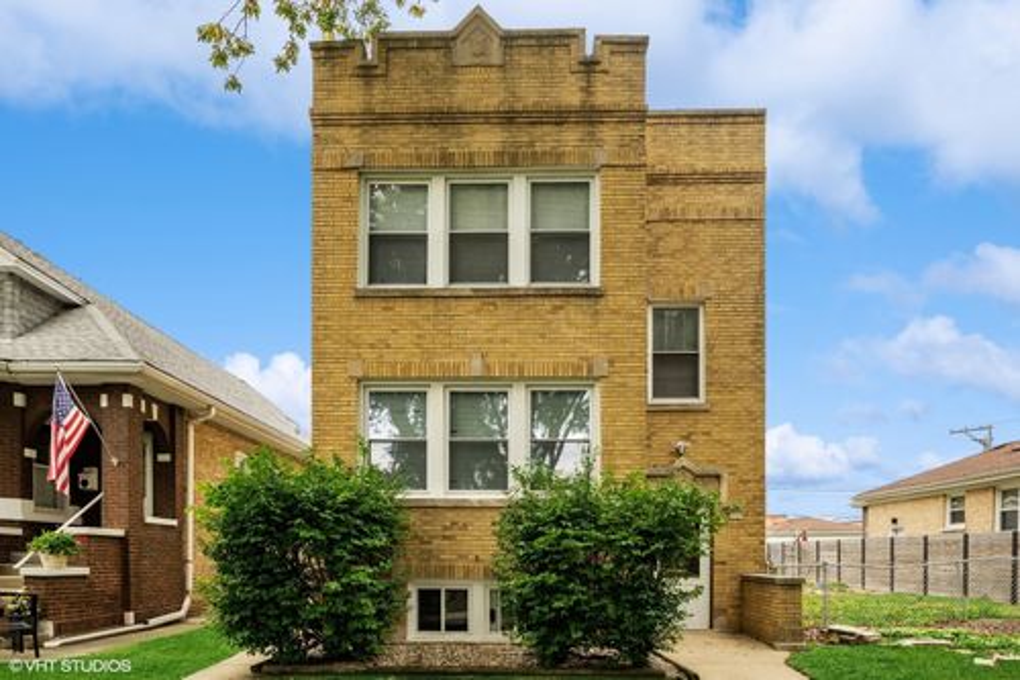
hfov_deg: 78.6
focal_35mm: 22
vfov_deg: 57.2
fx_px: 623
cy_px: 340
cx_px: 510
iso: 100
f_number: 11
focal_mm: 15
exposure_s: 1/40
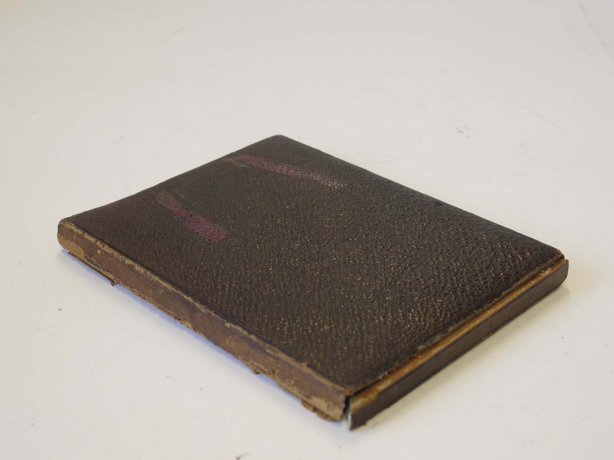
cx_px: 307
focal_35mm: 60
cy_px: 230
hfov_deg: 32.2
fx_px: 1064
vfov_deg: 24.4
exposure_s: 1/40
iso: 400
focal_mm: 30
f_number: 8
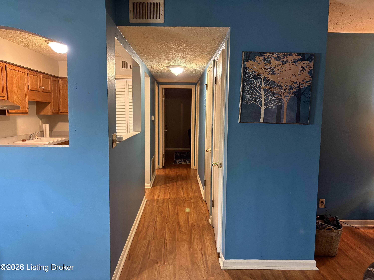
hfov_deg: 67.3
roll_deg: -0.5
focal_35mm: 26
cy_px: 140
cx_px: 187
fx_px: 281
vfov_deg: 53.1
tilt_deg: -5.0
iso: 500
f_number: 1.6
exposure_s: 1/60
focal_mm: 5.96
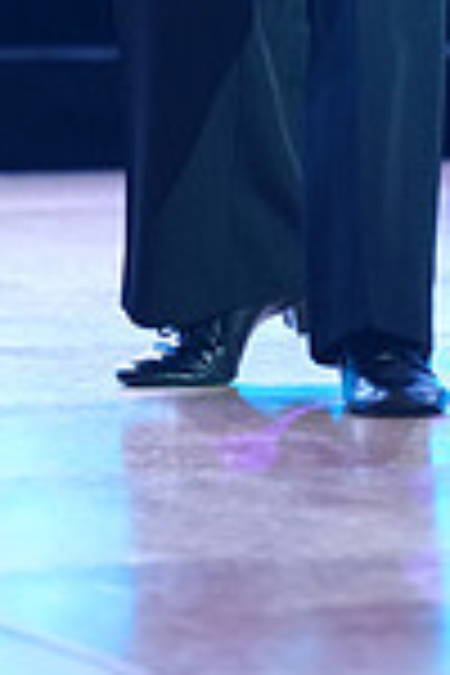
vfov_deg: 3.3
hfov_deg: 2.2
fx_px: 11793
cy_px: -477
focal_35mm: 629
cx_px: 605
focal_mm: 163
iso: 2000
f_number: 2.8
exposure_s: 1/400
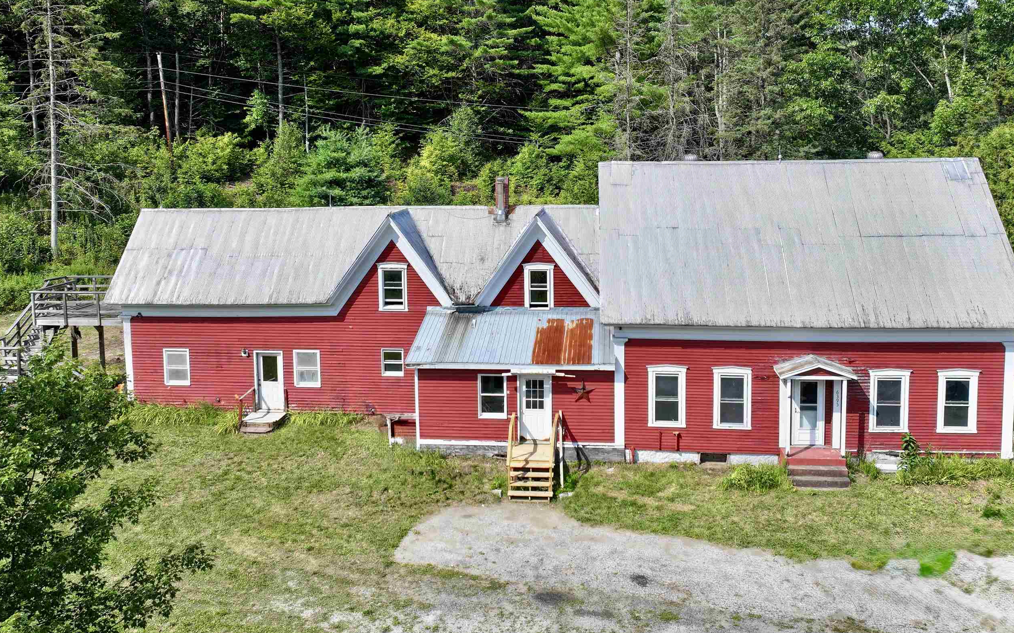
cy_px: 233
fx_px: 857
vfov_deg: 40.3
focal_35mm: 31
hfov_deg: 61.2
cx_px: 517
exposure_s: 1/2500
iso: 130
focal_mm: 12.29
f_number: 2.8
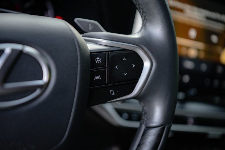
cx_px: 112
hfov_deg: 44.5
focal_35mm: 44
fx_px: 275
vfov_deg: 30.5
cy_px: 75
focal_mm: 44
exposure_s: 1/250
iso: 500
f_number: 2.8
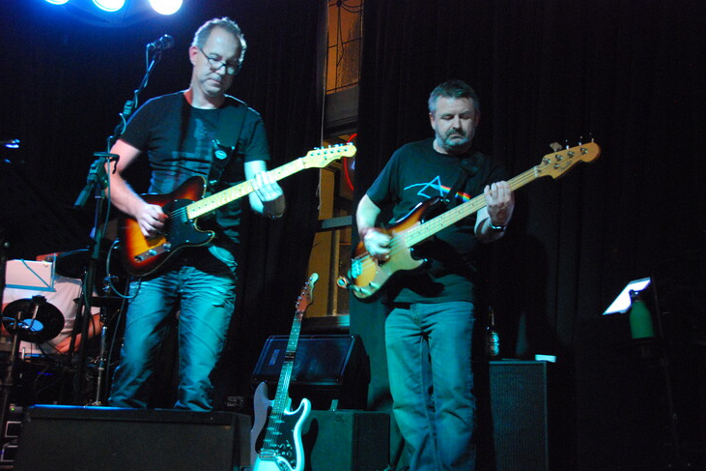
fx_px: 873
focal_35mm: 45
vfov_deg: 30.2
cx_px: 355
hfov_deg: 44.0
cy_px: 240
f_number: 4.2
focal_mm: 29
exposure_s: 1/10
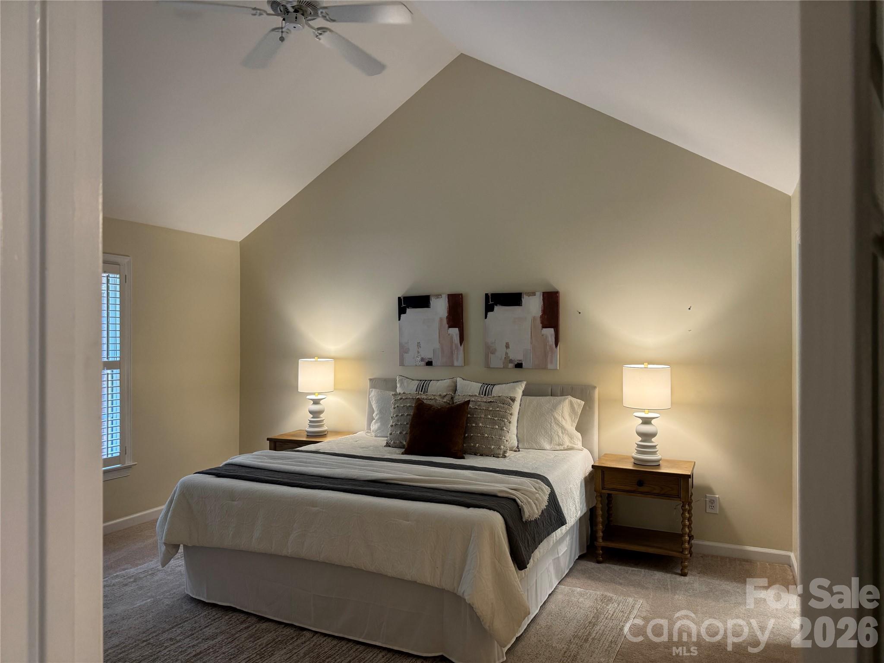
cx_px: 442
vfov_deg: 56.8
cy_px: 332
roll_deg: +0.0
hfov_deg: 71.6
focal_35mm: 24
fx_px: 613
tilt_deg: -0.2
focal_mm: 6.76
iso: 200
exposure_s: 1/120
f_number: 1.78
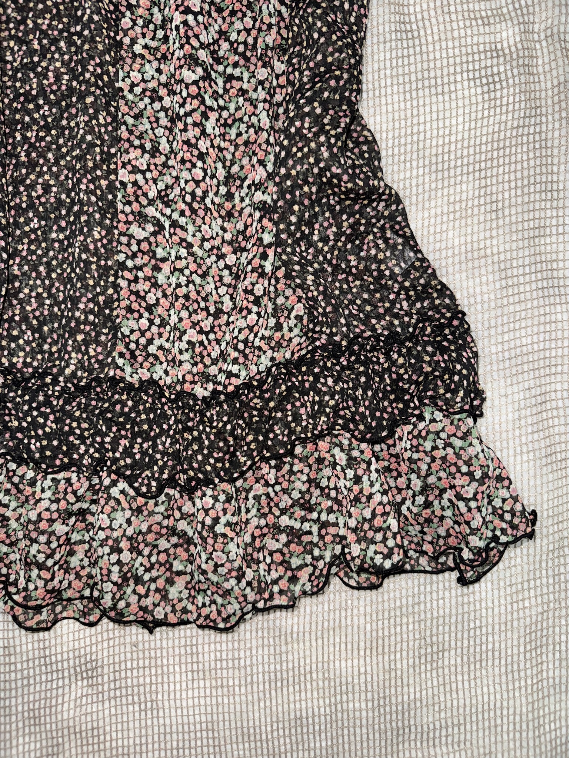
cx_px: 284
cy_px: 379
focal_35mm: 24
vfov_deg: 71.6
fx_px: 526
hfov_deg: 56.8
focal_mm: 6.76
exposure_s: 1/49
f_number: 1.78
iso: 50
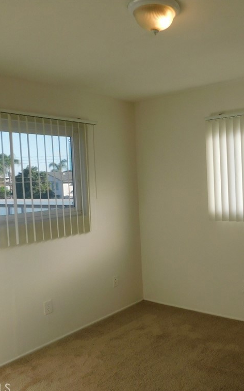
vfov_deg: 58.1
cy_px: 197
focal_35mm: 33
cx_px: 197
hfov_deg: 36.9
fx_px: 351
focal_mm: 4
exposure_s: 1/400
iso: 125
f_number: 3
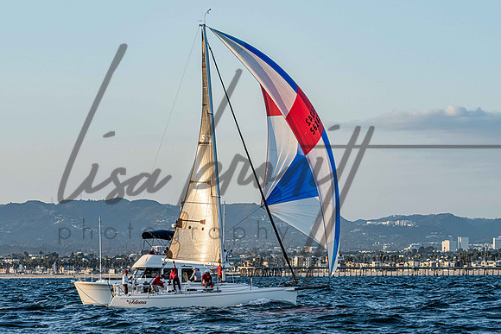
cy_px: 152
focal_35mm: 168
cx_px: 245
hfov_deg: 12.2
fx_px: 2344
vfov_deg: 8.2
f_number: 8
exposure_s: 1/640
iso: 640
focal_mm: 125
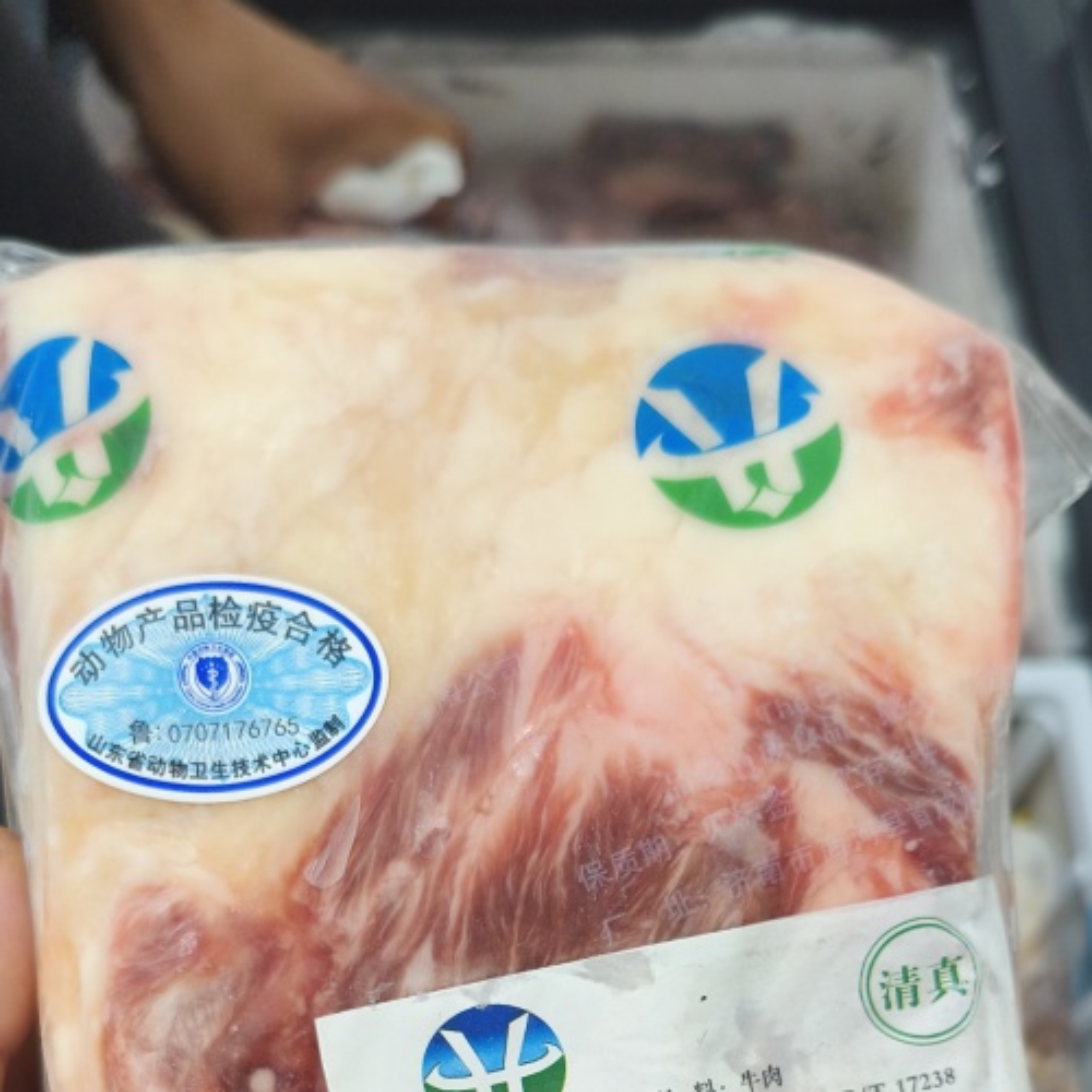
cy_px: 1049
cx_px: 542
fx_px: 1749
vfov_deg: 32.4
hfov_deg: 34.7
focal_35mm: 49
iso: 200
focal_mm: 4.94
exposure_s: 1/100
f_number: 1.5
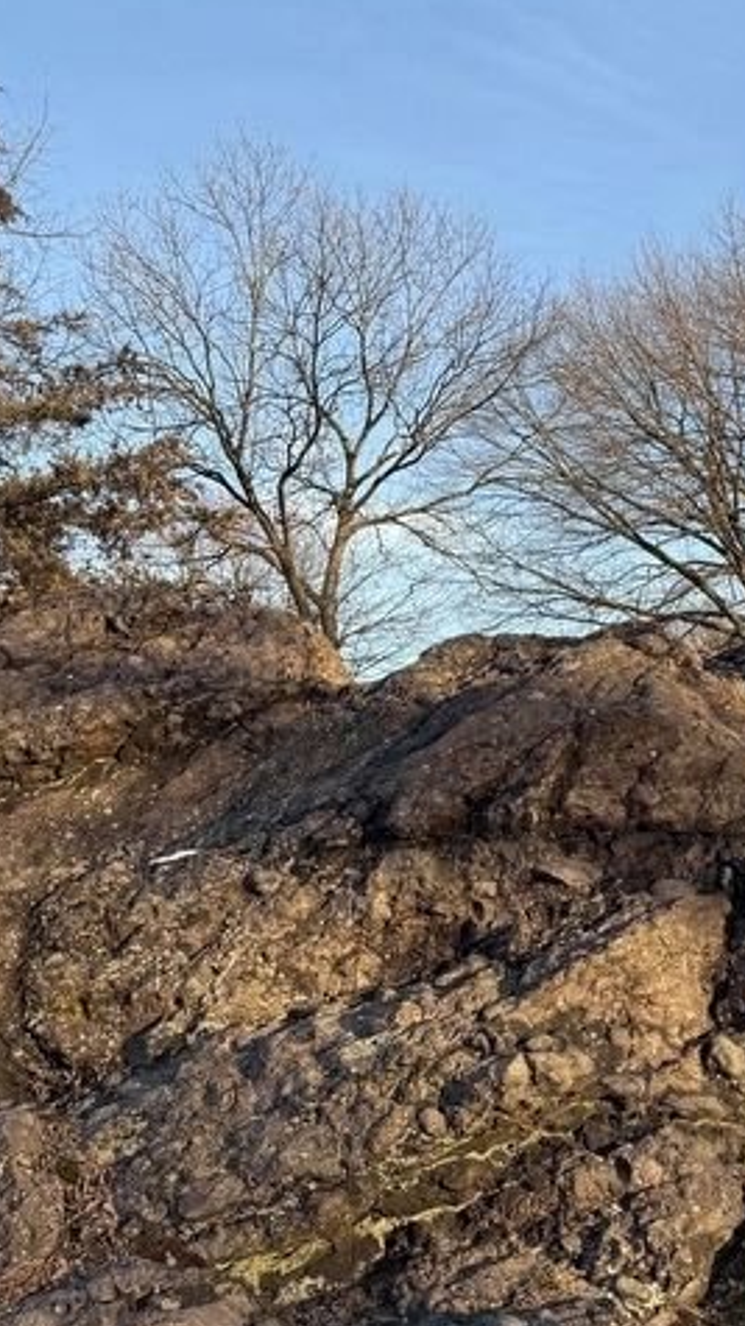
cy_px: 857
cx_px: 61
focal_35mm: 44
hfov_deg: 26.1
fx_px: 1546
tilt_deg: +5.7
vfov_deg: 45.9
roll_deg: +1.4
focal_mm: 6.76
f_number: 1.78
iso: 80
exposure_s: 1/822
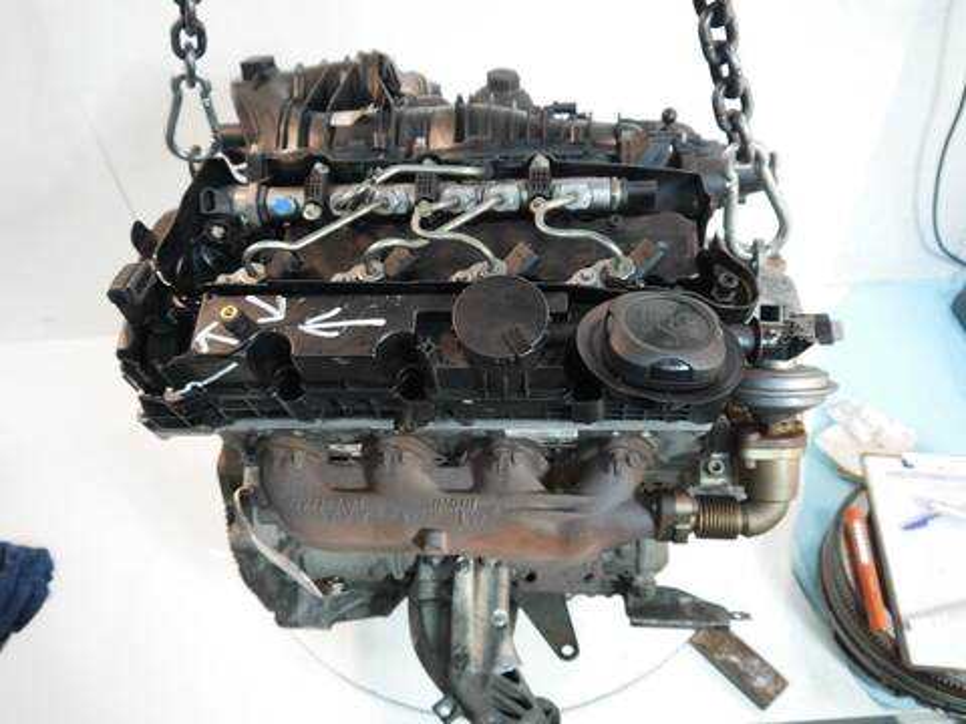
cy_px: 362
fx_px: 781
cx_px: 483
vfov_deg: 49.7
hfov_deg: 63.4
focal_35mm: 28
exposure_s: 1/60
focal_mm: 14
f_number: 3.5
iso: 640
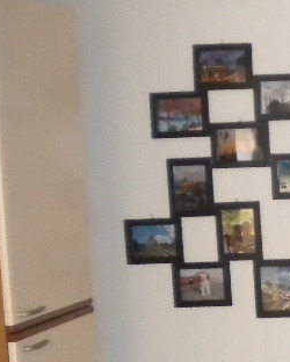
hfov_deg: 12.3
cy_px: 353
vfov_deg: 16.8
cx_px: 565
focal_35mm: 112
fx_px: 1200
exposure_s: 1/30
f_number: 3.1
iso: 400
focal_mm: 6.3
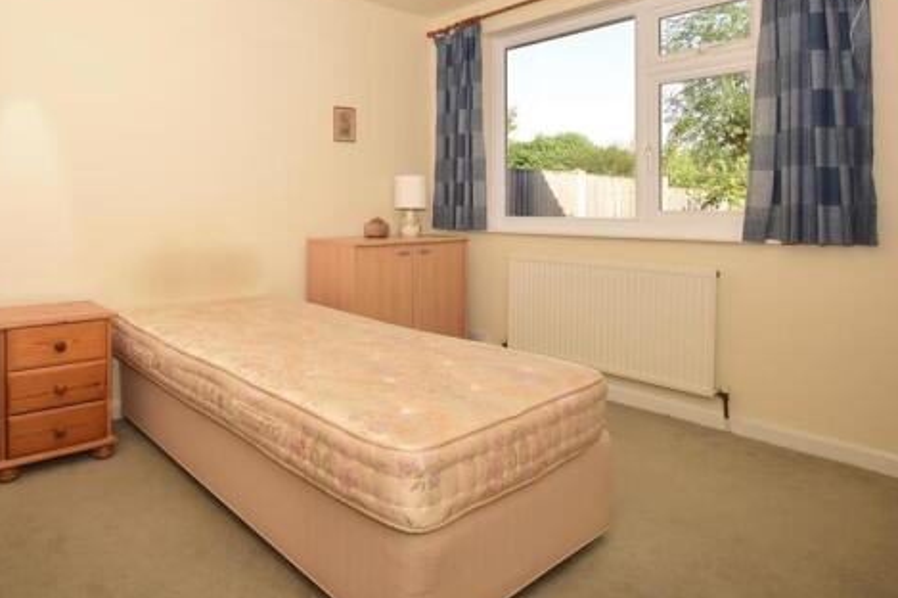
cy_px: 206
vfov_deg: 58.3
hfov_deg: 78.7
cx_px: 303
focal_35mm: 21
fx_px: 523
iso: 400
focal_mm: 10
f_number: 13
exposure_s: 1/200
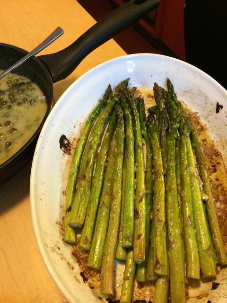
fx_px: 262
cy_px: 152
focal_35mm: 30
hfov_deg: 46.8
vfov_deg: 60.0
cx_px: 114
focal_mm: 4.12
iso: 250
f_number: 2.2
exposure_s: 1/30
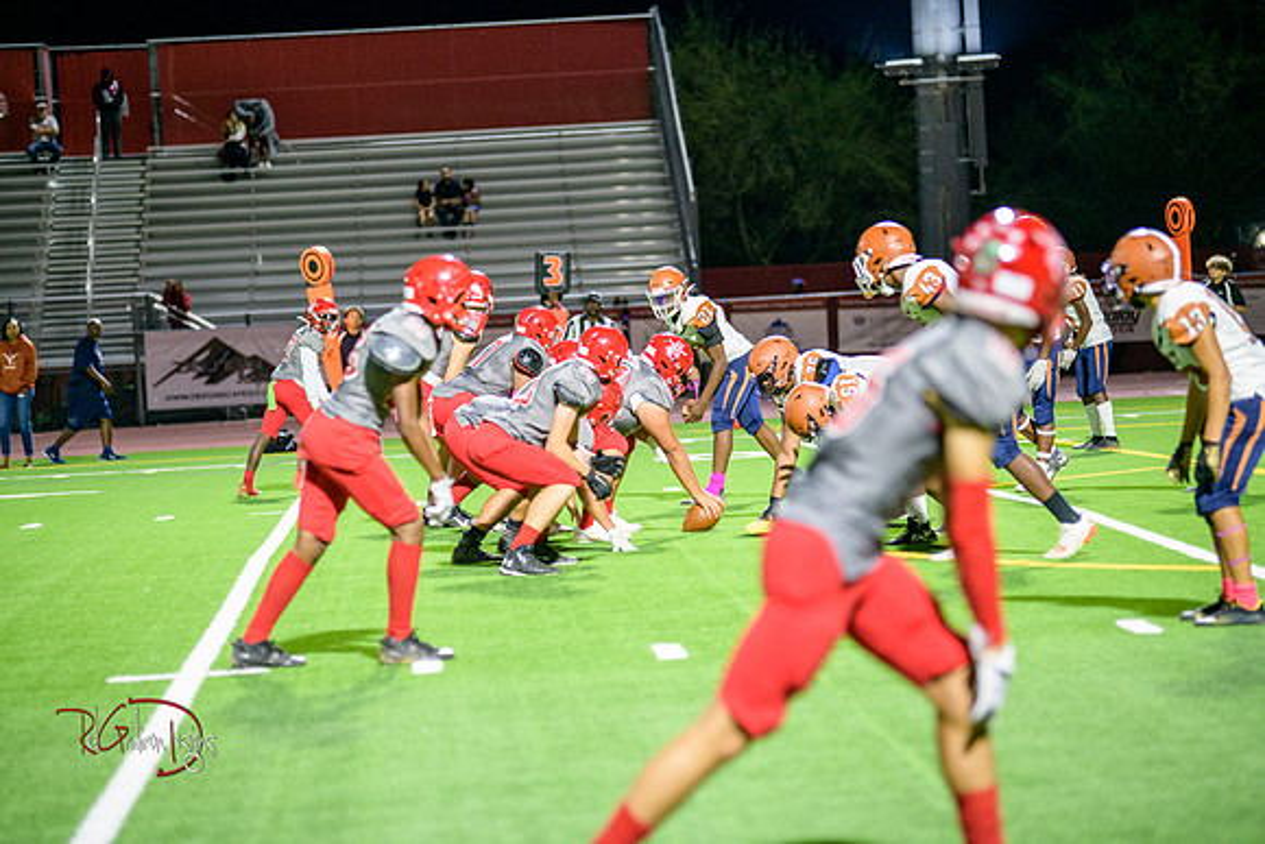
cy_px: 422
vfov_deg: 9.8
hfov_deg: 14.7
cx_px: 632
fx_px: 4920
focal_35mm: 140
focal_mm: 140
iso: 1600
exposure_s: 1/250
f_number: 2.8
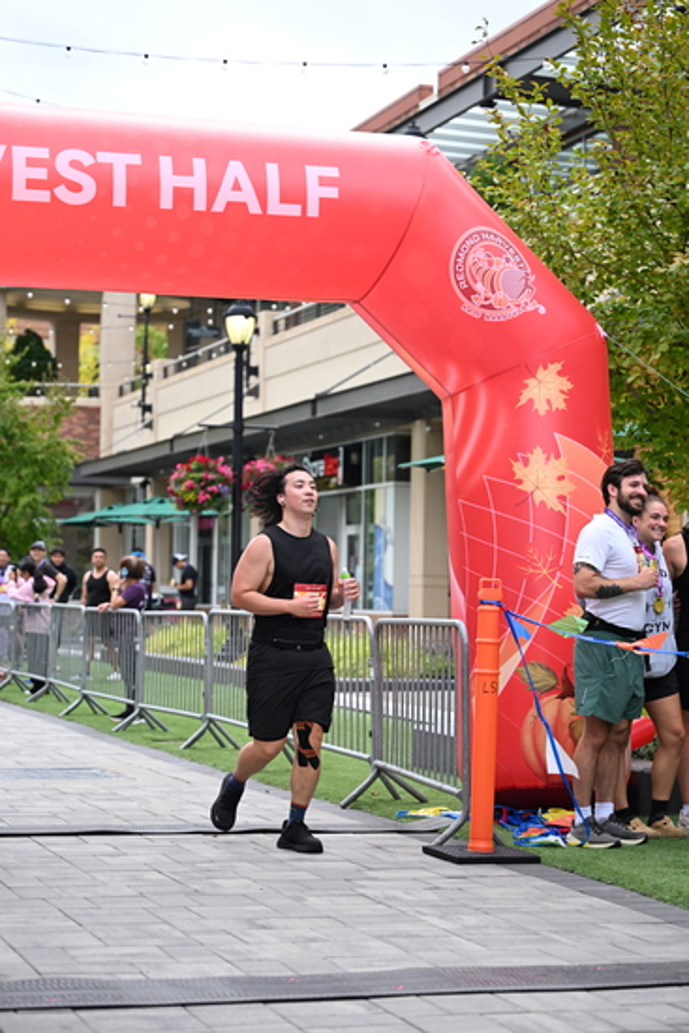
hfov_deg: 19.5
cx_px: 344
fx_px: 2008
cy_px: 516
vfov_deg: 28.8
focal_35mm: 70
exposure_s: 1/2500
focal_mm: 70
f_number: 2.8
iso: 640
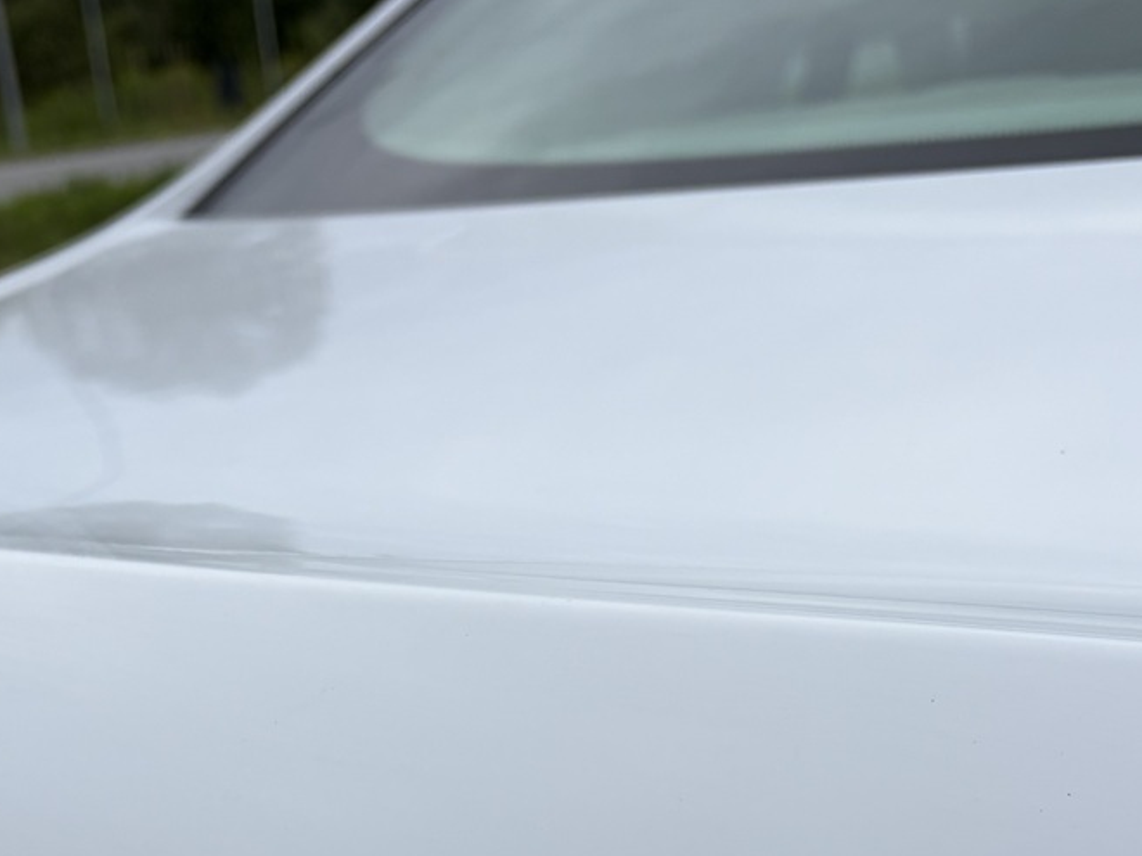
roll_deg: +7.8
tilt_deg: -23.2
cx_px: 417
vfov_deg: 21.6
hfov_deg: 30.6
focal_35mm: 63
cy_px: 1024
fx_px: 2078
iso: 50
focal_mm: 5.96
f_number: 1.6
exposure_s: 1/3125
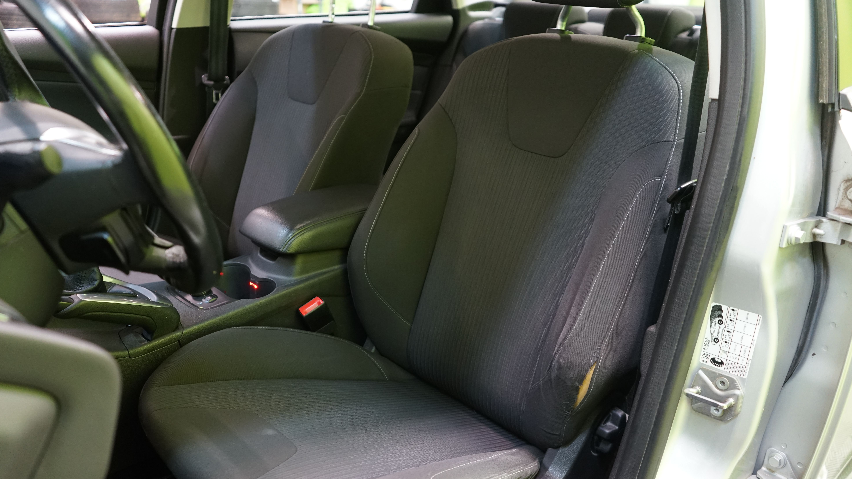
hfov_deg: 64.3
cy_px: 274
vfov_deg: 38.9
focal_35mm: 30
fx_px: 678
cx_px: 419
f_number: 3.5
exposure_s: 1/30
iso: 1600
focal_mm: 28
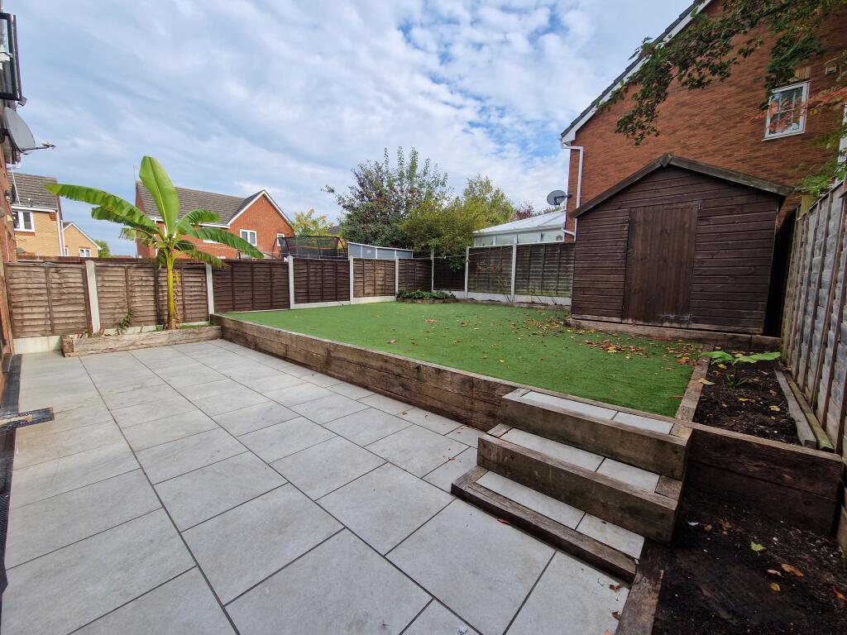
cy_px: 318
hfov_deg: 106.2
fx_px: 318
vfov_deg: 89.9
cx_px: 424
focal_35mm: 13
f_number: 2.2
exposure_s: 1/900
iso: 50
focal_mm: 2.2
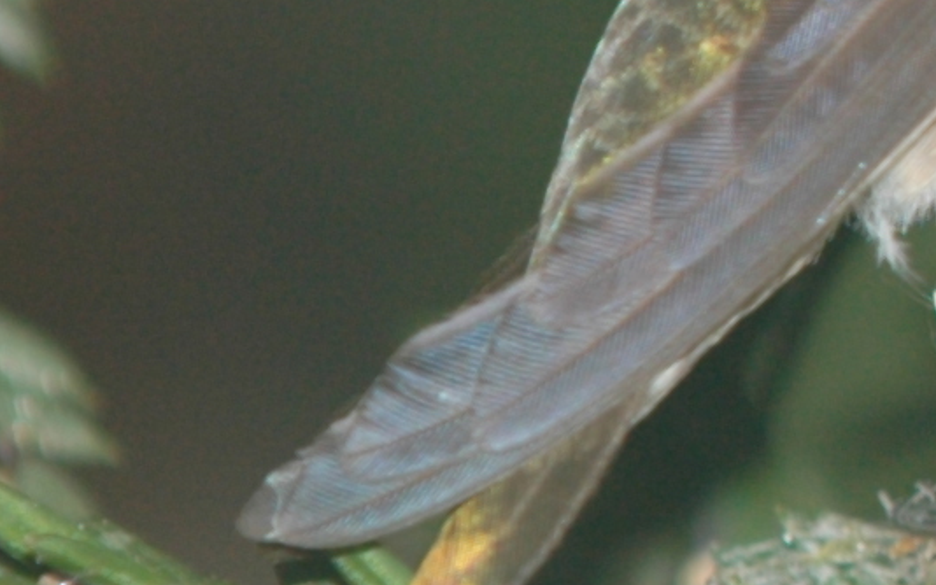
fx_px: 39496
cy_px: -96
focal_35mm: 1548
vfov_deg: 0.8
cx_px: 2058
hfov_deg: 1.4
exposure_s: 1/200
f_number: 5
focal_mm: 180
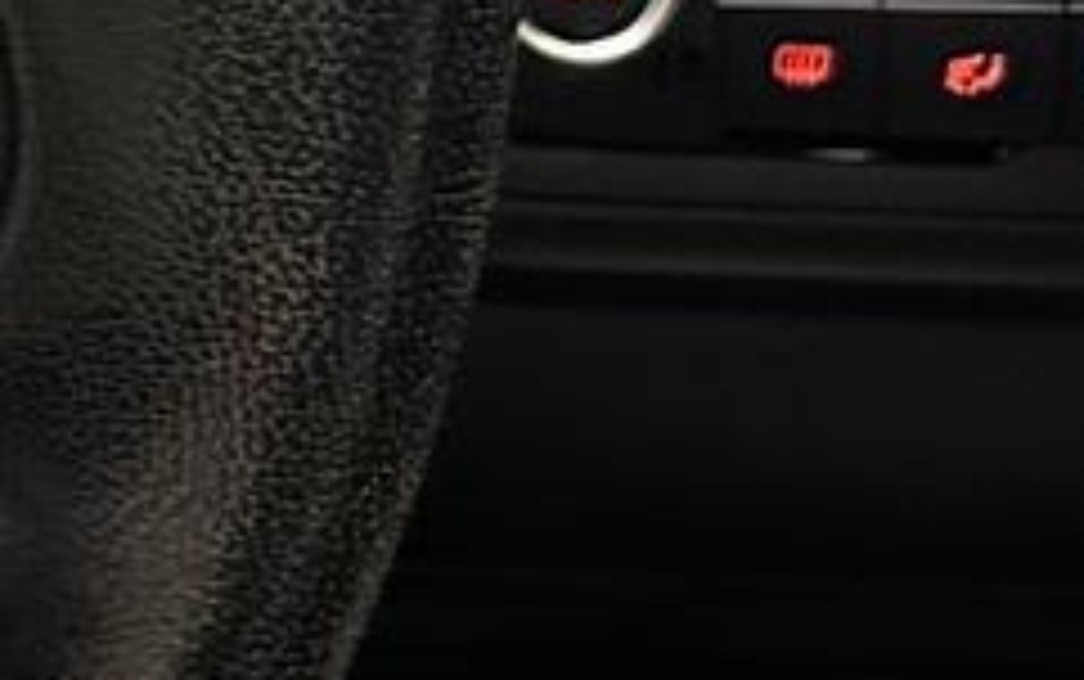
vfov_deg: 9.6
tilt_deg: -22.9
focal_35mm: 135
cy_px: -189
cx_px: -1547
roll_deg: +1.5
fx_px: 3991
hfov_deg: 12.2
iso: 1000
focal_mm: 6.86
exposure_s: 1/30
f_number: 1.78
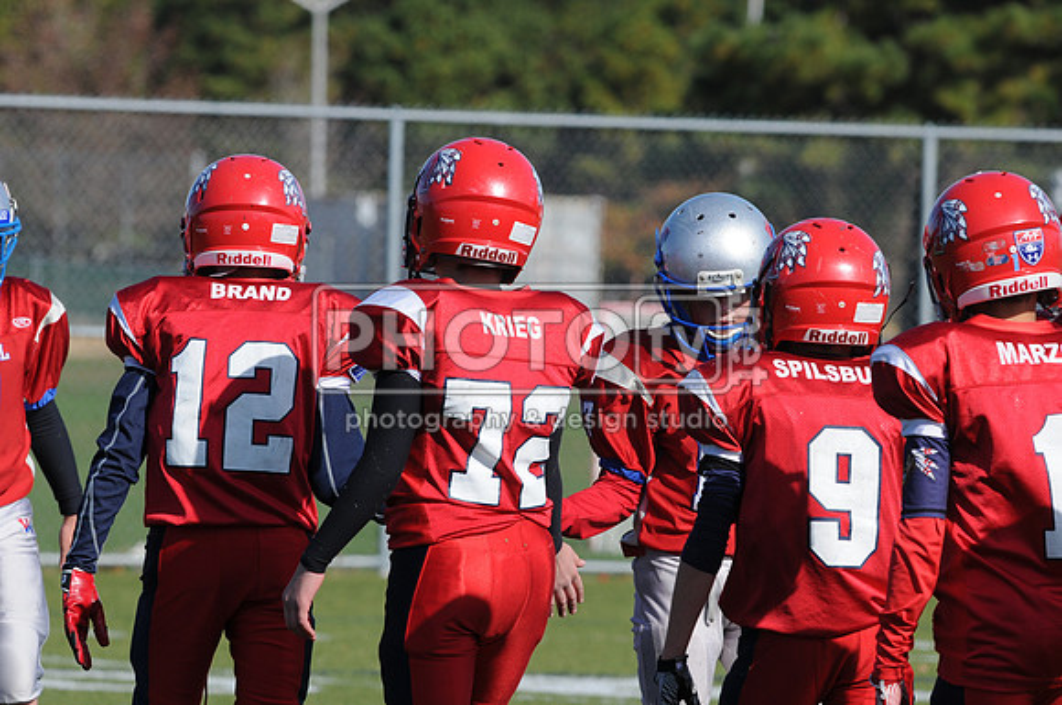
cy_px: 352
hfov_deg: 4.6
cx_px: 531
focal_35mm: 450
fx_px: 13256
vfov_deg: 3.0
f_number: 9
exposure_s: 1/500
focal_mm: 300
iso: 200
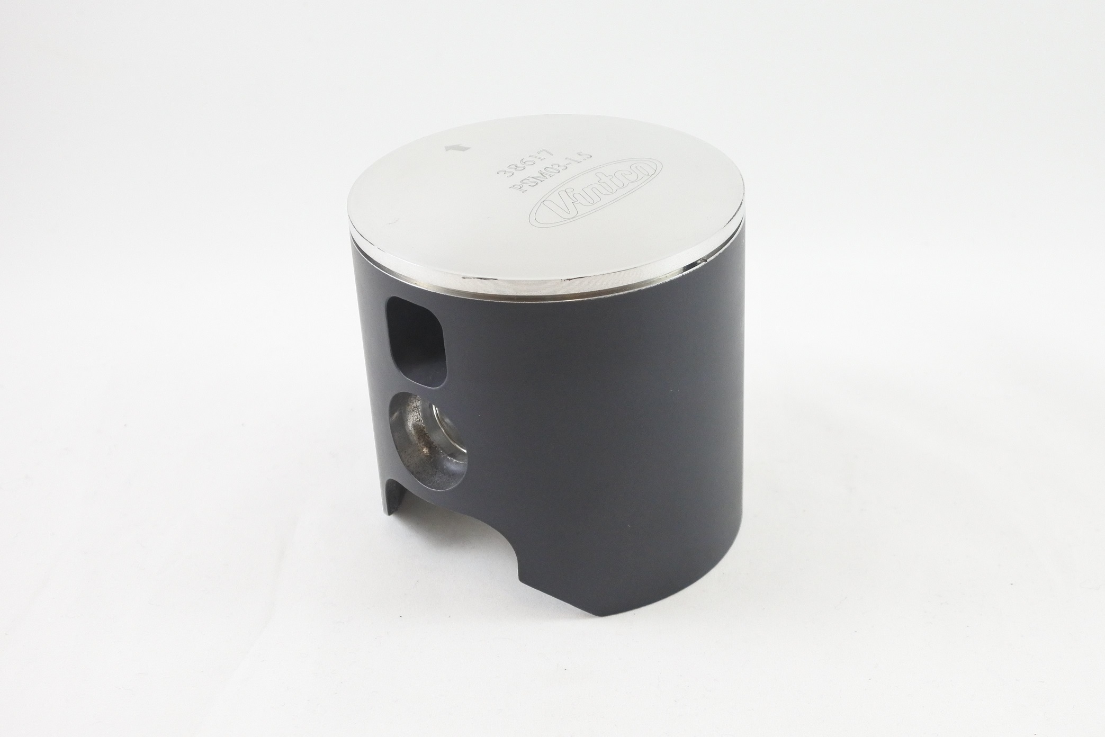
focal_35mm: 40
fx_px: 1228
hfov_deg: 48.5
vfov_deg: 33.4
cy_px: 368
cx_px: 552
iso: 640
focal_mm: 15
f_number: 4.2
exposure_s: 1/125
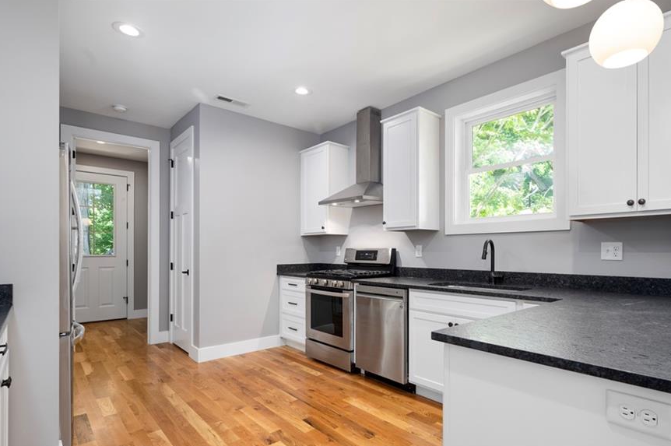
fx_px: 354
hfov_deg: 86.7
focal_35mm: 19
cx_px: 370
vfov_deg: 64.0
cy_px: 262
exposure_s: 1/6
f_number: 7.1
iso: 320
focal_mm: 16
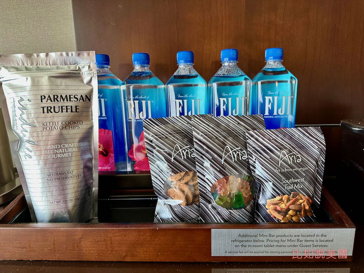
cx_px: 182
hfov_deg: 71.6
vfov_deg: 56.8
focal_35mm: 24
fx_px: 252
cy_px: 136
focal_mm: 6.86
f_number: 1.78
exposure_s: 1/60
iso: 250
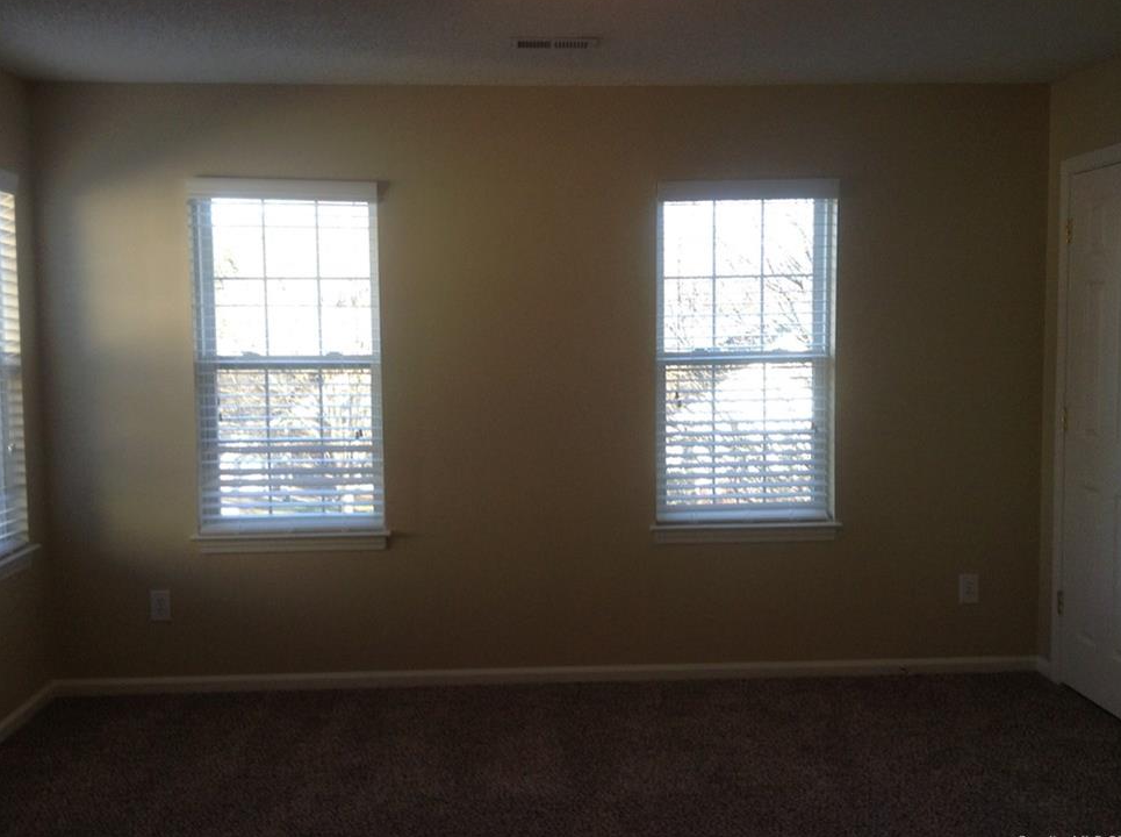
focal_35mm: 35
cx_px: 555
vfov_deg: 40.6
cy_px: 409
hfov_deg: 52.7
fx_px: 1131
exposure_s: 1/40
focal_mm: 3.3
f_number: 2.4
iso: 32
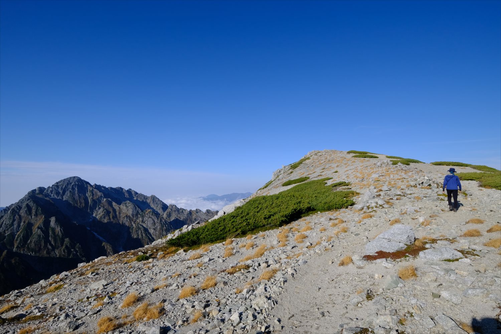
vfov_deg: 64.6
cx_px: 250
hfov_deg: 86.9
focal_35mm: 19
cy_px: 167
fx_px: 264
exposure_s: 1/300
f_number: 11
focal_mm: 12.6
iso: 200
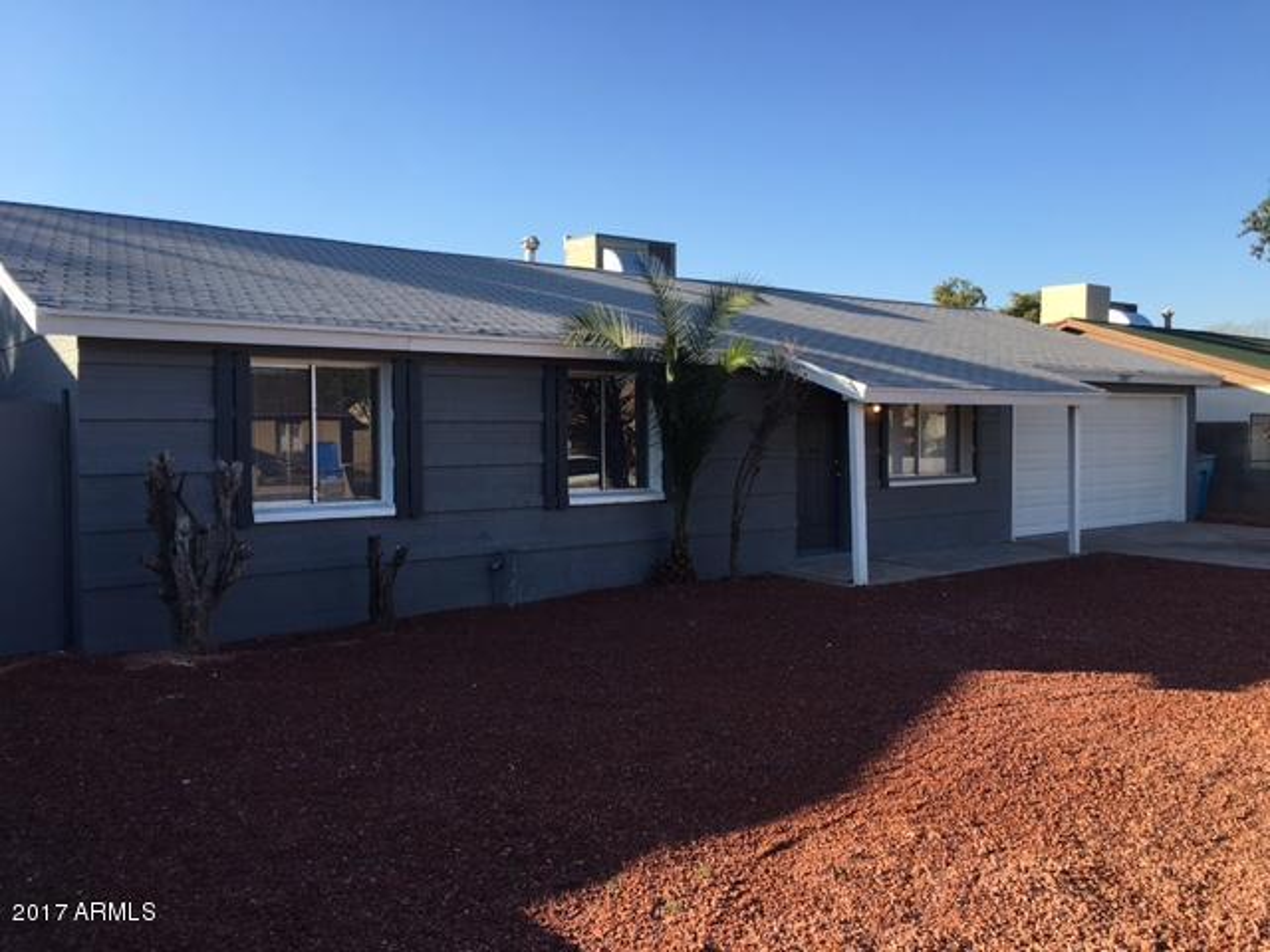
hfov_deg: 61.7
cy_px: 476
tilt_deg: -1.4
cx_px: 635
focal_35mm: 29
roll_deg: -0.2
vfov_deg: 48.2
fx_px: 1064
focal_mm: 4.15
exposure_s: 1/785
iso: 25
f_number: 2.2
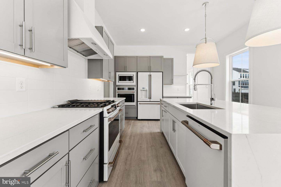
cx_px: 140
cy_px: 94
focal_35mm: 14
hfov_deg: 104.3
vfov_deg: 81.2
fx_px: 109
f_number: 6.3
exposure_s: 1/200
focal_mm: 14
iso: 500
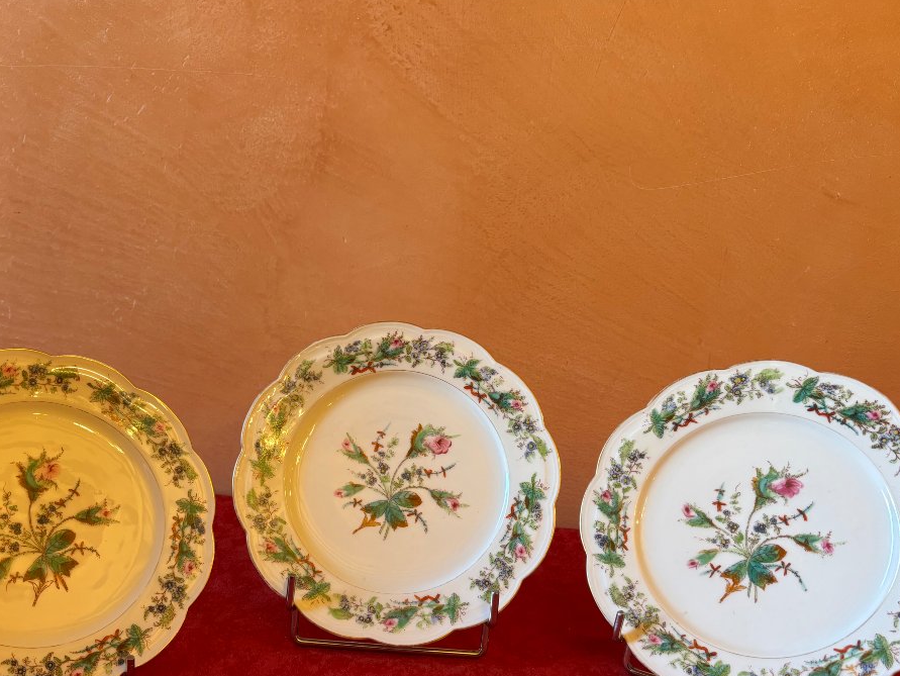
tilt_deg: -18.2
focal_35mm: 35
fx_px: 910
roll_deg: -3.5
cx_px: 390
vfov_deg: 40.3
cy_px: 443
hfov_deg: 52.4
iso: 125
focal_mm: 5.96
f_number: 1.6
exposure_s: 1/79
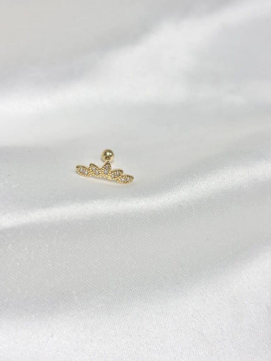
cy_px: 180
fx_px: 543
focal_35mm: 52
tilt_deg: -27.5
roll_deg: +1.2
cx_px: 136
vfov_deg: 36.8
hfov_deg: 28.0
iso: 32
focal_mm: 5.96
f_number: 1.6
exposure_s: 1/443
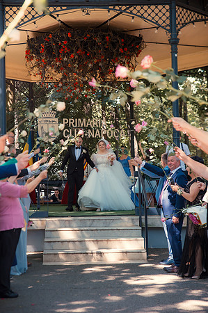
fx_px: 608
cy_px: 156
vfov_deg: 28.9
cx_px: 104
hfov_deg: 19.4
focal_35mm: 70
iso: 500
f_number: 3.5
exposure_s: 1/250
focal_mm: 70
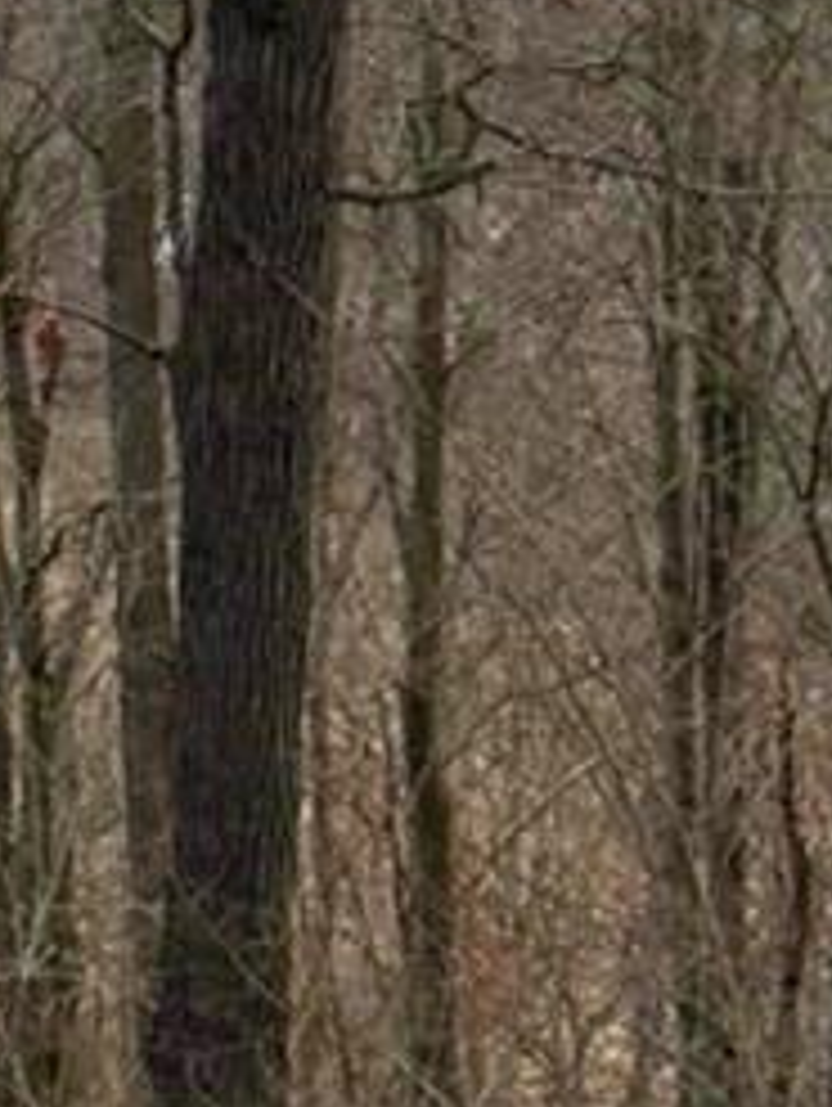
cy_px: -938
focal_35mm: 146
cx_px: -1131
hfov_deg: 9.2
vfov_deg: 12.3
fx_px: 4671
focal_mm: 6.76
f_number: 1.78
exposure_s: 1/121
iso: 125
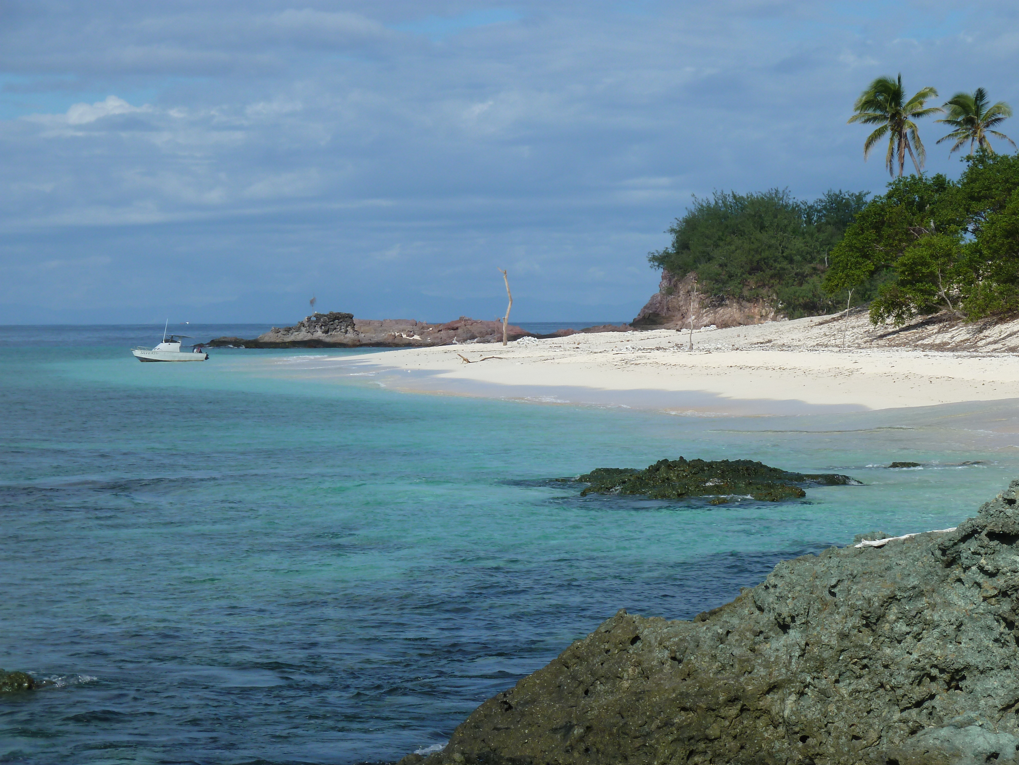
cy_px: 382
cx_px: 510
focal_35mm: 119
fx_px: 3503
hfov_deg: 16.6
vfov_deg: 12.5
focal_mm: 19.5
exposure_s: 1/640
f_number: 5.6
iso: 80
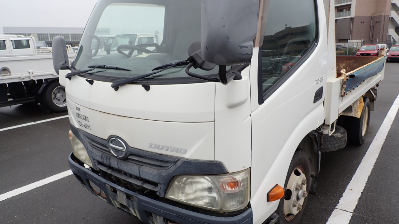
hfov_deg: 67.9
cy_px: 110
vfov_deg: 41.5
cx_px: 202
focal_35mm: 28
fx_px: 296
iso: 100
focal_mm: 4.5
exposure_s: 1/100
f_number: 2.8
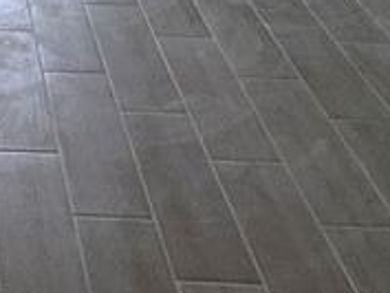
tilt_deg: -7.2
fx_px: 913
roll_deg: -0.9
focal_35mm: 81
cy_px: -361
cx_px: -115
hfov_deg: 21.8
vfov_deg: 14.0
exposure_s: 1/177
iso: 40
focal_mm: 2.22
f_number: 2.2
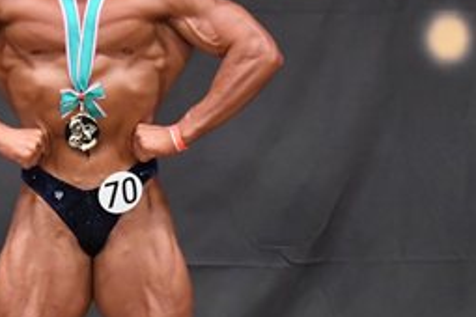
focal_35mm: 614
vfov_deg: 2.2
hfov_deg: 3.4
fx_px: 8118
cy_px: 183
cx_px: -92
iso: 6400
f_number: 5.6
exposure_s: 1/400
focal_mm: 135
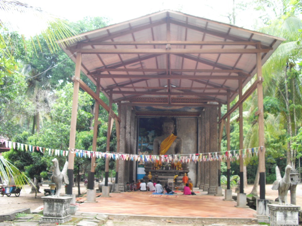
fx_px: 314
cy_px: 113
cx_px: 151
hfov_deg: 51.4
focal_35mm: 36
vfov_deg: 39.7
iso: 100
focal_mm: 6.3
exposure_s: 1/100
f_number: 3.1
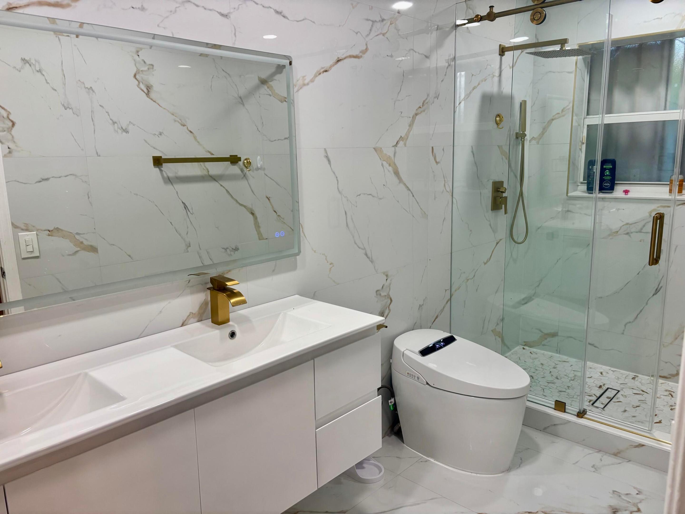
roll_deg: +1.4
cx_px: 342
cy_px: 257
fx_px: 515
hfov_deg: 67.3
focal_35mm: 26
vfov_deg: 53.1
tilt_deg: -11.0
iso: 100
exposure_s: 1/120
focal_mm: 5.96
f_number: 1.6
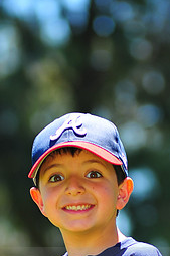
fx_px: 2916
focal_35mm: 410
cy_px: 261
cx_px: 81
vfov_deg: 5.0
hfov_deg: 3.3
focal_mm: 180
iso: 200
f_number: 5
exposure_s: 1/400
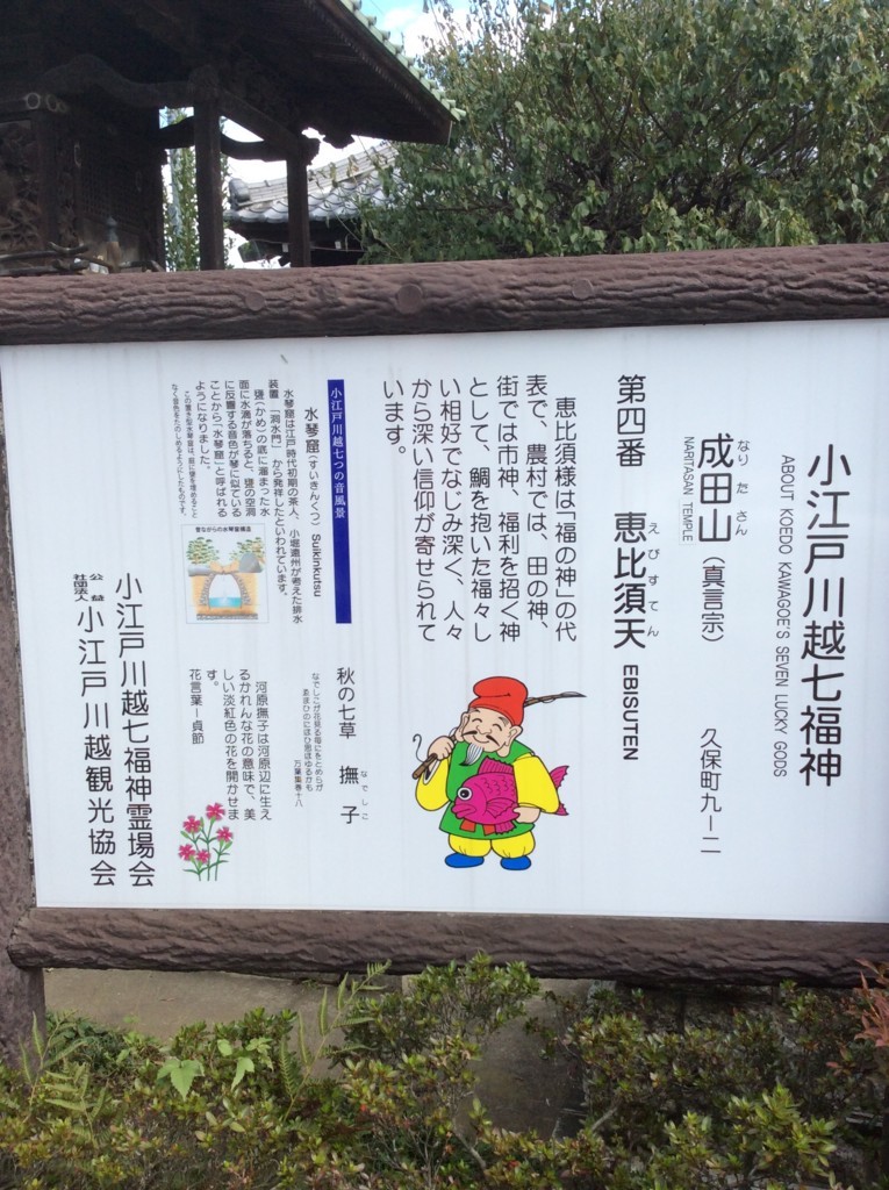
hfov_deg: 44.1
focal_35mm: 32
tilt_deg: -8.6
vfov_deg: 56.9
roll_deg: +2.4
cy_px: 595
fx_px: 1099
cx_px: 444
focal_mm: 3.3
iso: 32
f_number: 2.4
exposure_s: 1/506
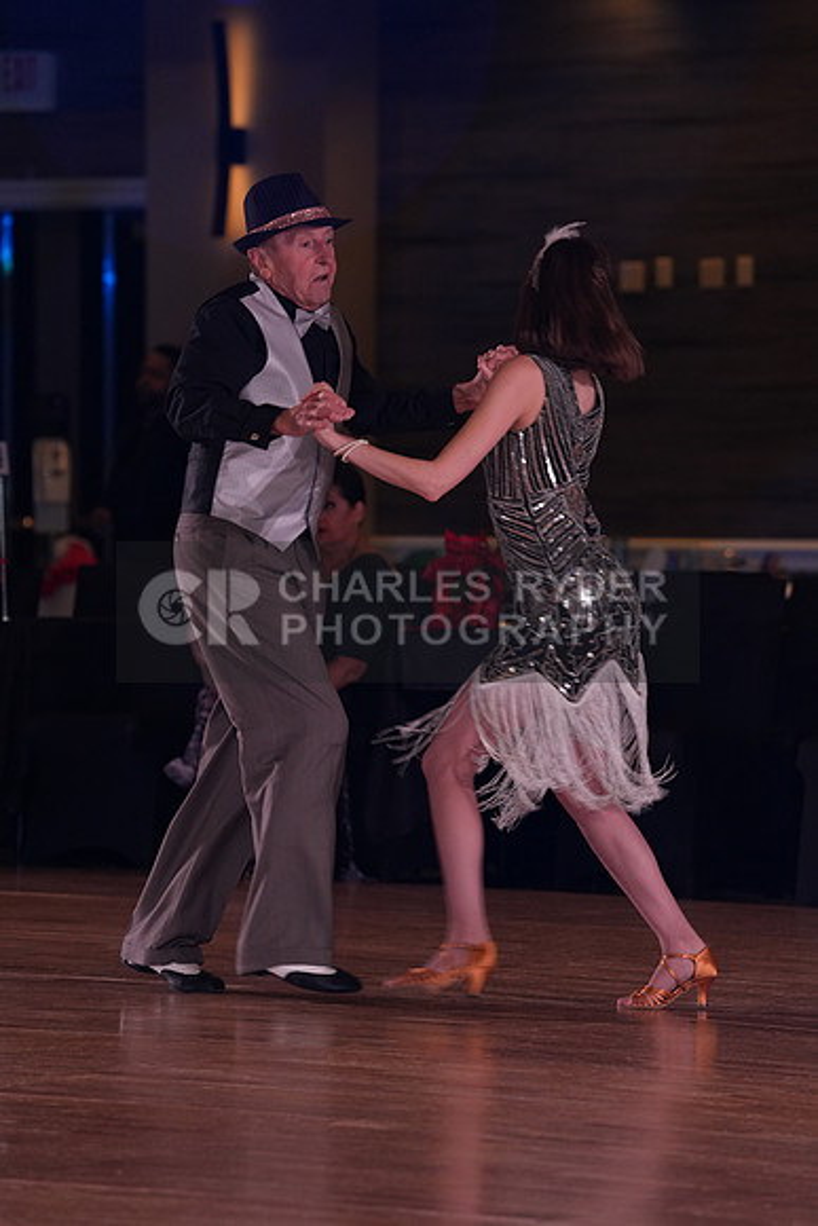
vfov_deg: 10.3
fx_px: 6812
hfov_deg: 6.9
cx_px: 409
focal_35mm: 200
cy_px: 613
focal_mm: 200
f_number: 5
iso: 2000
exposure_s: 1/200
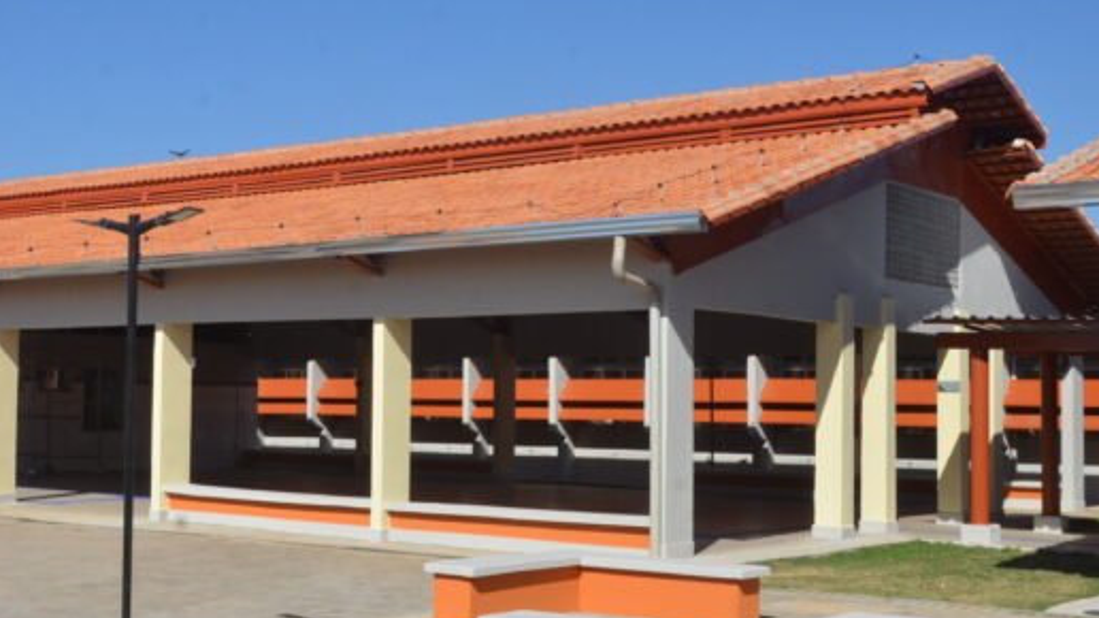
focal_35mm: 56
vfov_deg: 21.4
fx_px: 1632
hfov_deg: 36.8
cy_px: 316
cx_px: 354
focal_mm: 24
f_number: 14
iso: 800
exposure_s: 1/800
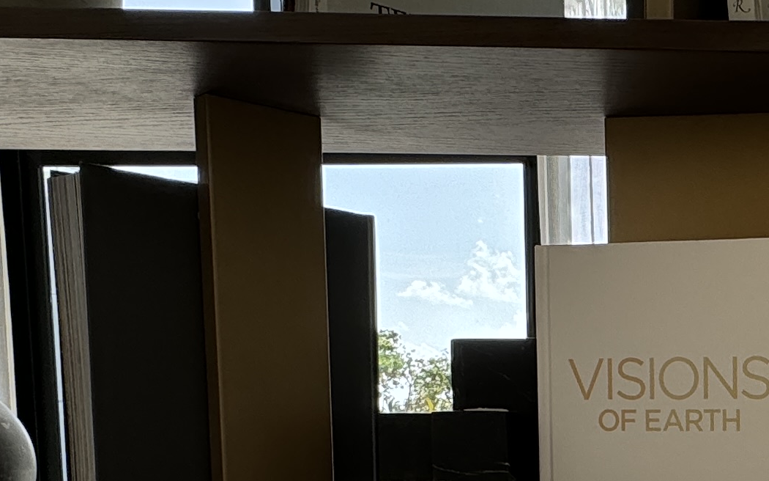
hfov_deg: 31.9
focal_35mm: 57
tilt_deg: -6.5
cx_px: 828
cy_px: 568
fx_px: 1194
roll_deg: -0.3
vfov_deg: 21.2
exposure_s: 1/364
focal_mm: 2.22
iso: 40
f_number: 2.2
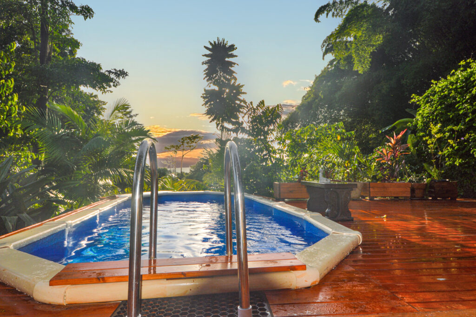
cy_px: 158
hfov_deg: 81.2
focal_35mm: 21
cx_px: 238
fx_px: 277
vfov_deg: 59.4
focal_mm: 14
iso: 100
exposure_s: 1/200
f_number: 13
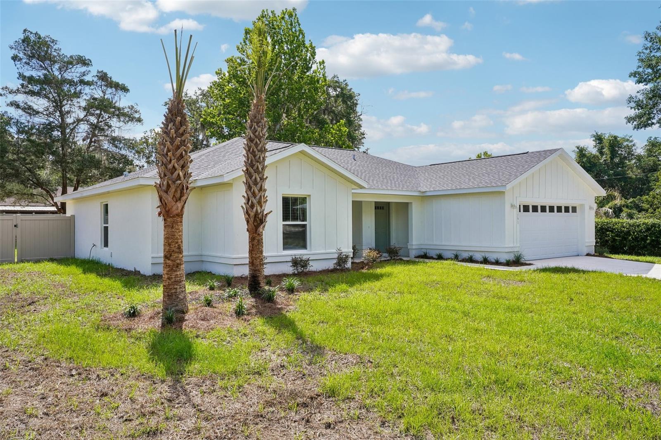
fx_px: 496
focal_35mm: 27
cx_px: 330
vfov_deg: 47.9
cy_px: 220
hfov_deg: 67.4
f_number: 20
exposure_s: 1/30
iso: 100
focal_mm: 27
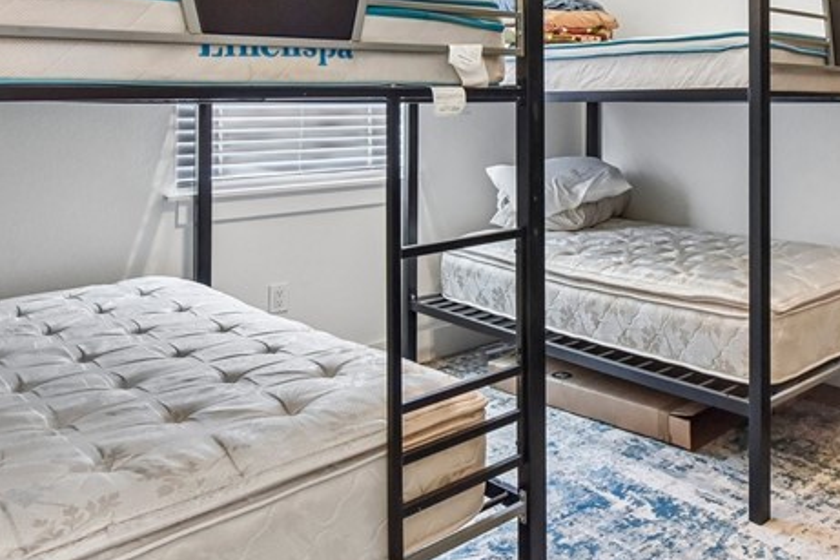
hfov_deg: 51.2
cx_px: 742
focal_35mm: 33
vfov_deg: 38.2
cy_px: 98
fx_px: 770
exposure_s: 1/15
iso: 1400
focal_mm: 14
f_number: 8
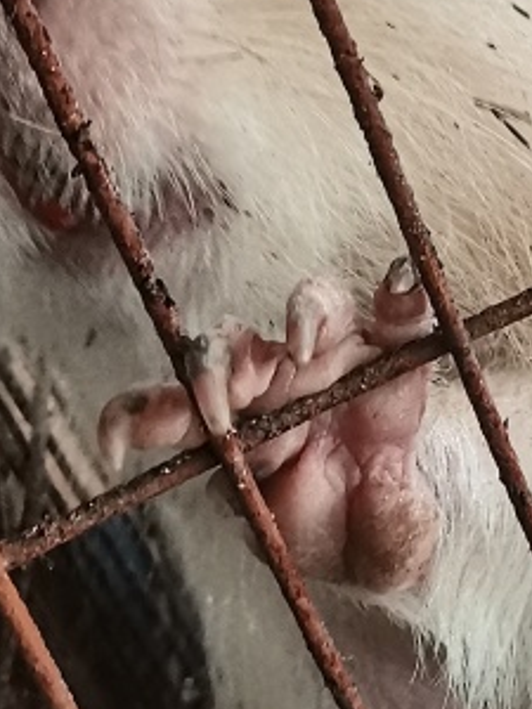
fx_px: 1967
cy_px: 15
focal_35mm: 96
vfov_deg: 19.9
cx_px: 603
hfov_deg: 15.0
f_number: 1.9
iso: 200
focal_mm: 4.94
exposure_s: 1/50
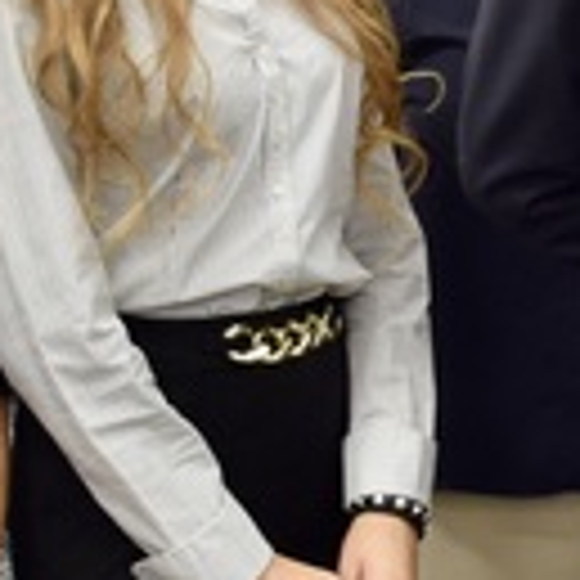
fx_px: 3583
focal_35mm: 189
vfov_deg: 9.2
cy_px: 173
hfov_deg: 8.8
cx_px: 1066
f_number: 4
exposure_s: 1/30
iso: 450
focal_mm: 24
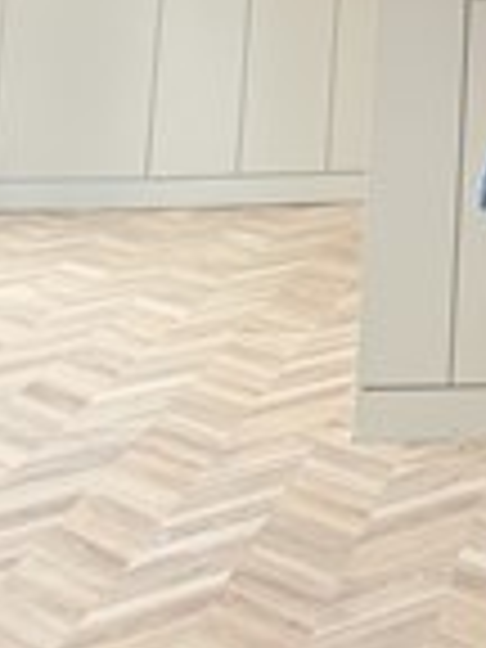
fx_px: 1292
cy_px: 92
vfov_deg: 27.4
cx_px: 652
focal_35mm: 69
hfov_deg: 19.5
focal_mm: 6.76
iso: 200
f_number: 1.78
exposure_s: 1/121
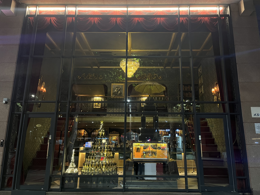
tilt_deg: +13.6
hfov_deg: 65.3
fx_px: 203
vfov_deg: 51.4
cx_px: 135
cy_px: 99
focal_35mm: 27
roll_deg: +0.1
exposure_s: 1/30
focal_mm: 5.1
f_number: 1.6
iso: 640
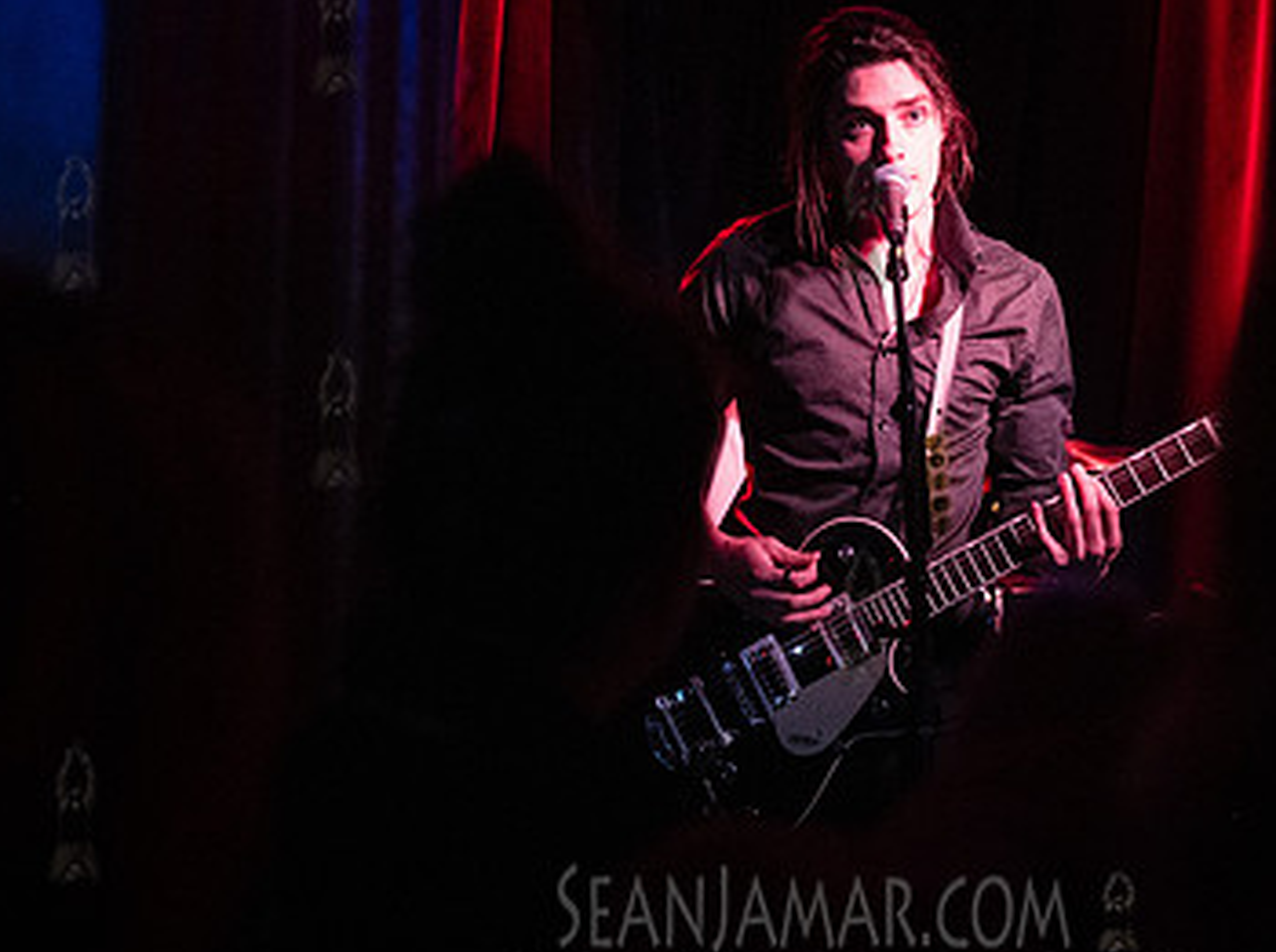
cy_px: 219
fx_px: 2759
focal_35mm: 75
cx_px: 734
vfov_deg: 19.4
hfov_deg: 26.0
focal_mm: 42
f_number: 3.2
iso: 12800
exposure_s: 1/320
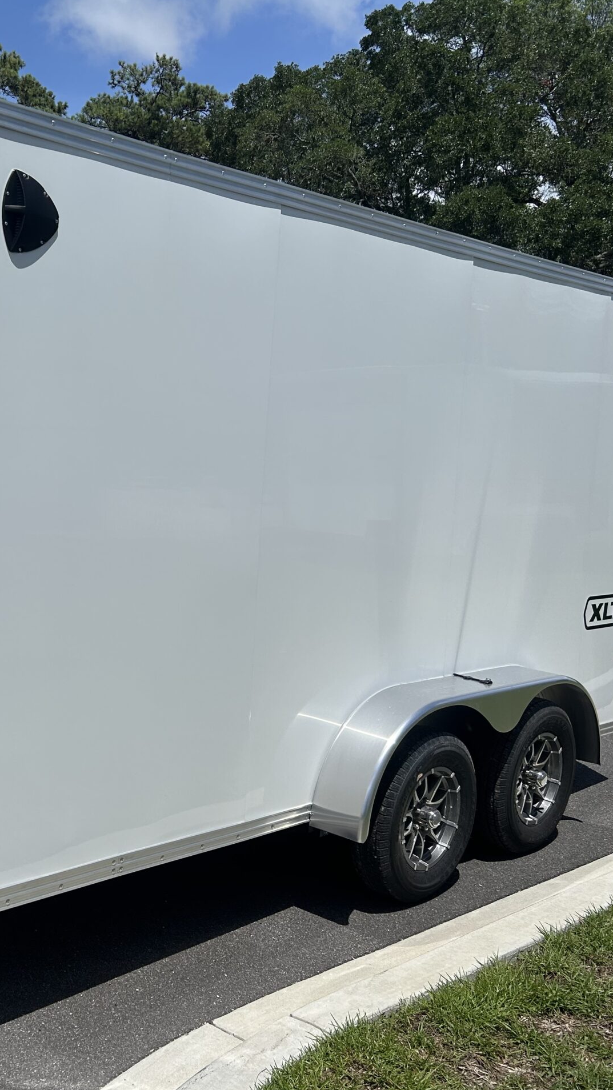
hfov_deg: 29.8
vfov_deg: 52.8
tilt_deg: -5.9
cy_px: 543
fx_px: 1098
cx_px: 54
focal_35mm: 38
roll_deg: -1.3
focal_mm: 5.7
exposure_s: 1/8696
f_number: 1.5
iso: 50
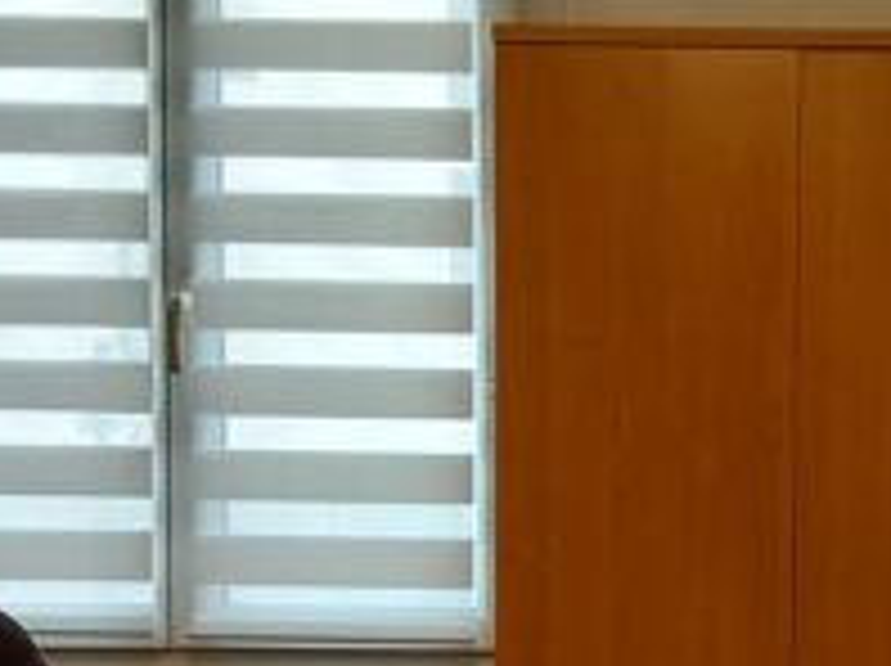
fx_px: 1748
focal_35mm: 68
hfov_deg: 27.5
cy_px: 698
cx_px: 819
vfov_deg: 20.7
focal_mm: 2.91
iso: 80
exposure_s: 1/100
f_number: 1.9
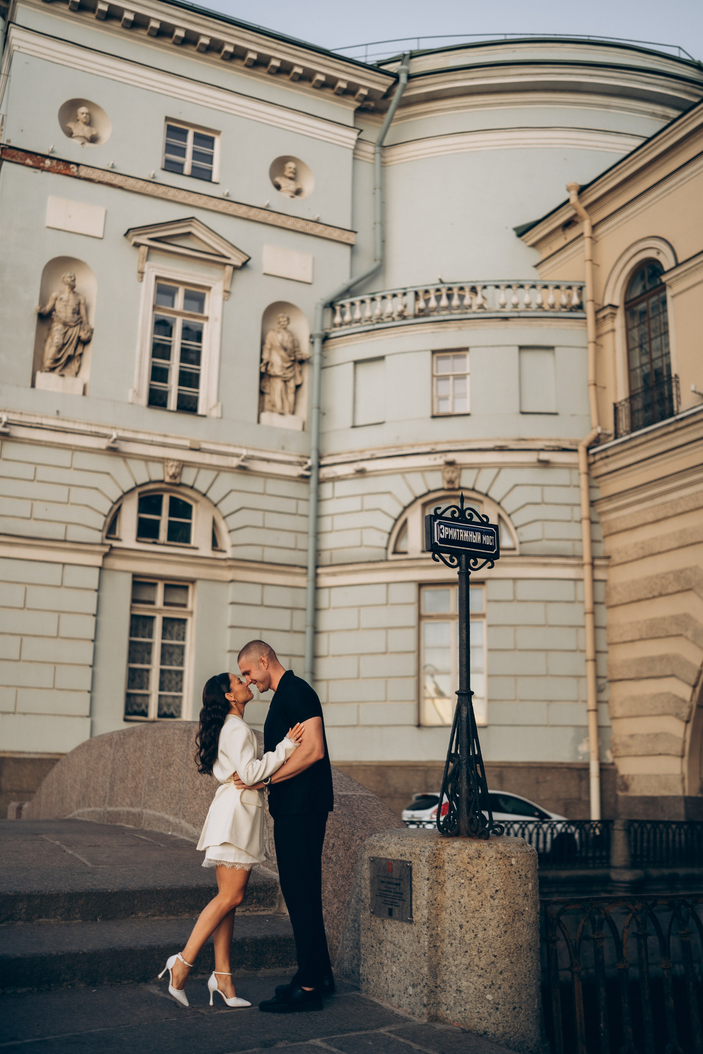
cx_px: 348
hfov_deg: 35.9
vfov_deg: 51.9
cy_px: 507
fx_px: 1084
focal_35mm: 37
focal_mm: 35
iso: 100
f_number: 1.2
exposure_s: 1/250
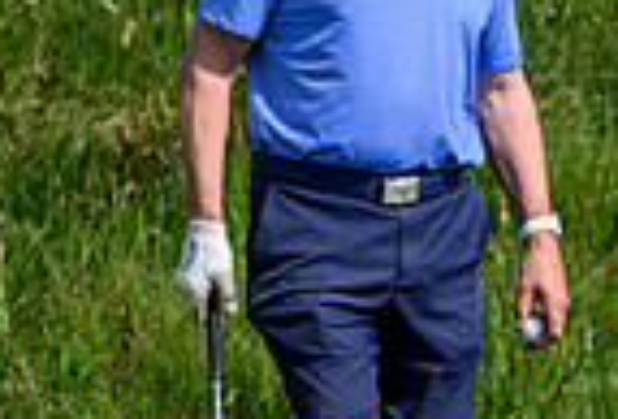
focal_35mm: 1712
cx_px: 1271
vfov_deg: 0.8
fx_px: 29546
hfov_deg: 1.2
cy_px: 323
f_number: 4.5
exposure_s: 1/4000
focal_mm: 400
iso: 500
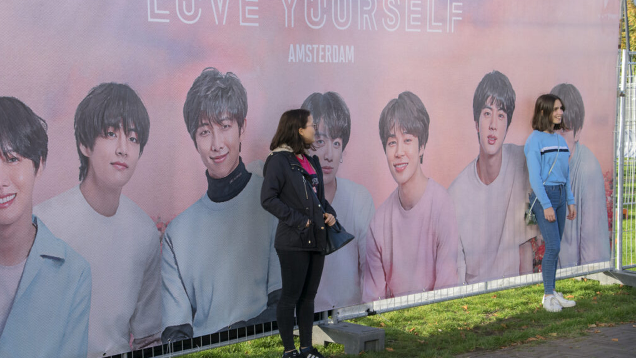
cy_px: 164
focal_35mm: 79
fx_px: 1332
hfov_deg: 26.8
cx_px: 318
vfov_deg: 15.3
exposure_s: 1/320
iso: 400
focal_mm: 50
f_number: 8
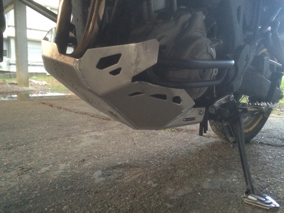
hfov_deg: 61.7
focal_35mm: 29
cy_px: 106
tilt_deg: -7.1
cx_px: 142
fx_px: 238
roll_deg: +0.0
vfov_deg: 48.2
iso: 320
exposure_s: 1/25
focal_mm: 4.15
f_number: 2.2
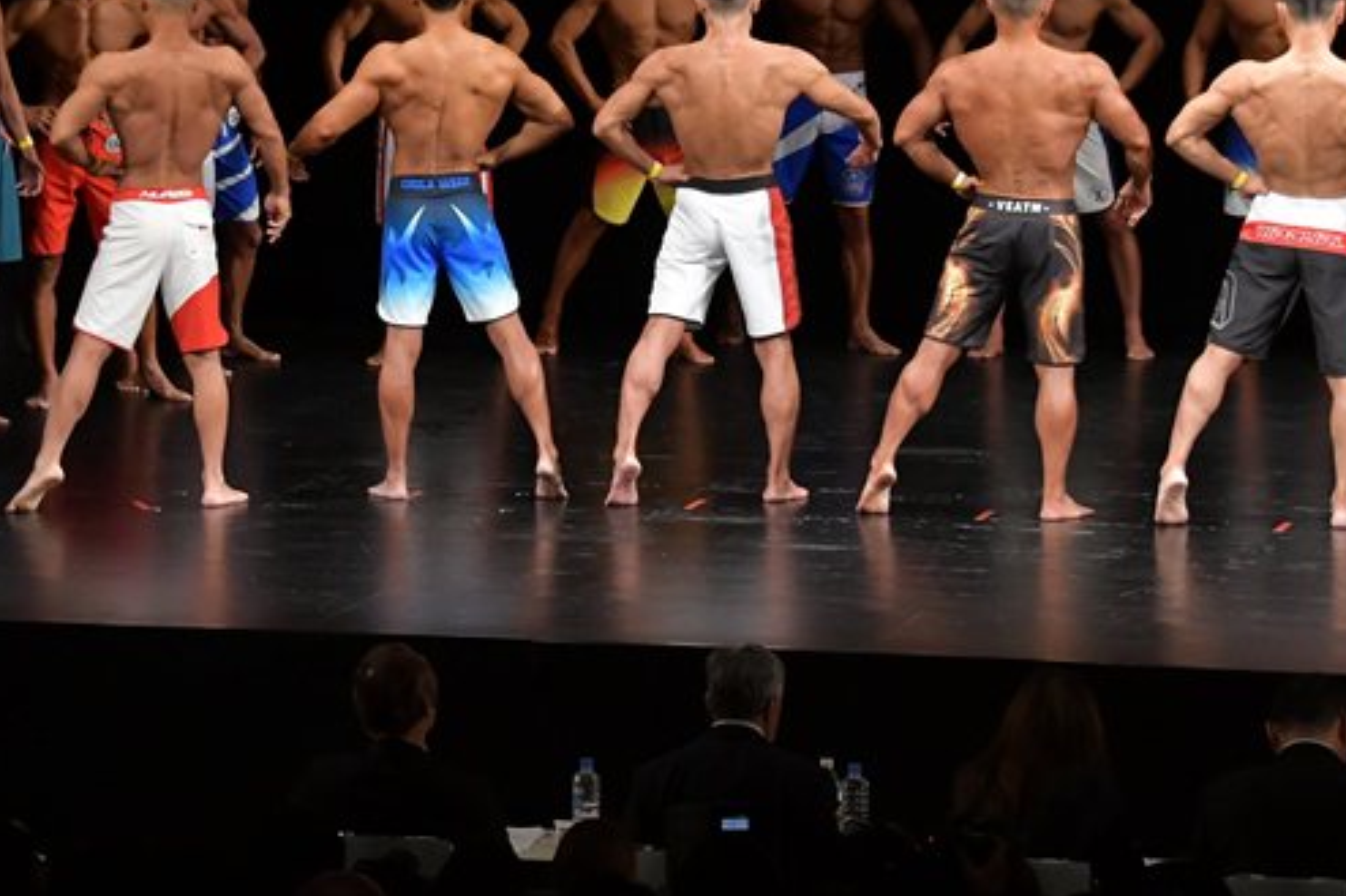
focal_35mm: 212
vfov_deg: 6.5
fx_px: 7923
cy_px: 231
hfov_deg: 9.7
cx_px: 519
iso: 3200
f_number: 5.6
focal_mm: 90
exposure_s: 1/400
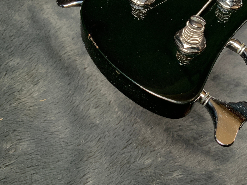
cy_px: 51
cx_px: 169
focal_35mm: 43
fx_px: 307
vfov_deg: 33.1
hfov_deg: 43.1
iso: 40
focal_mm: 3
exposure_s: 1/104
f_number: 1.8
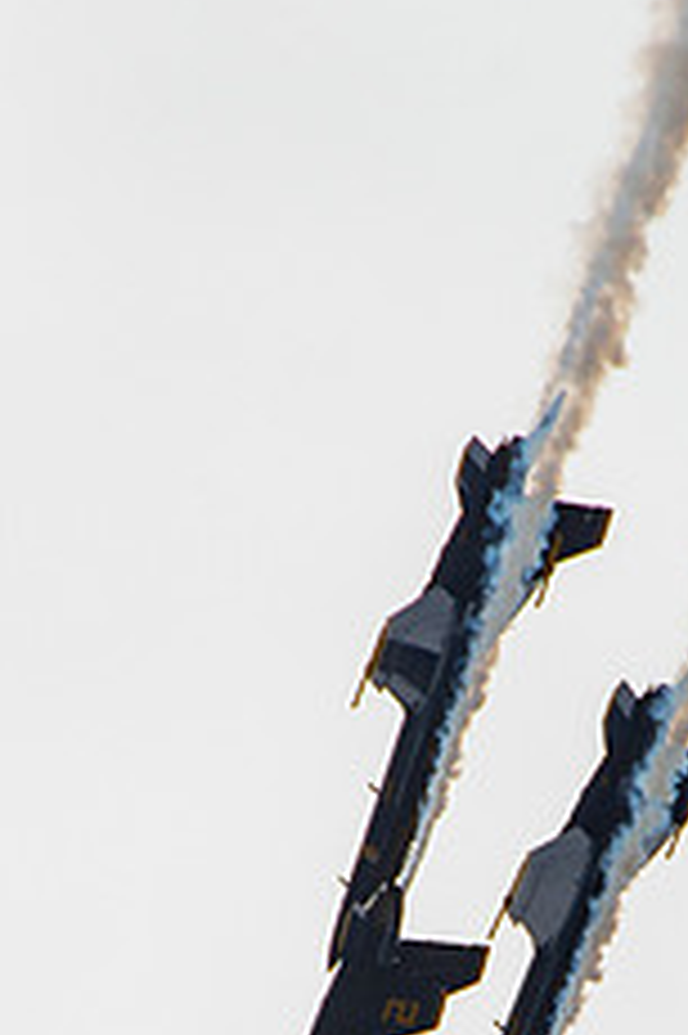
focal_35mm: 868
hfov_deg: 1.6
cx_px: 519
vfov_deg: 2.4
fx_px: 24918
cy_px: 950
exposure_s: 1/1000
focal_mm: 170
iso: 250
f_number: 10
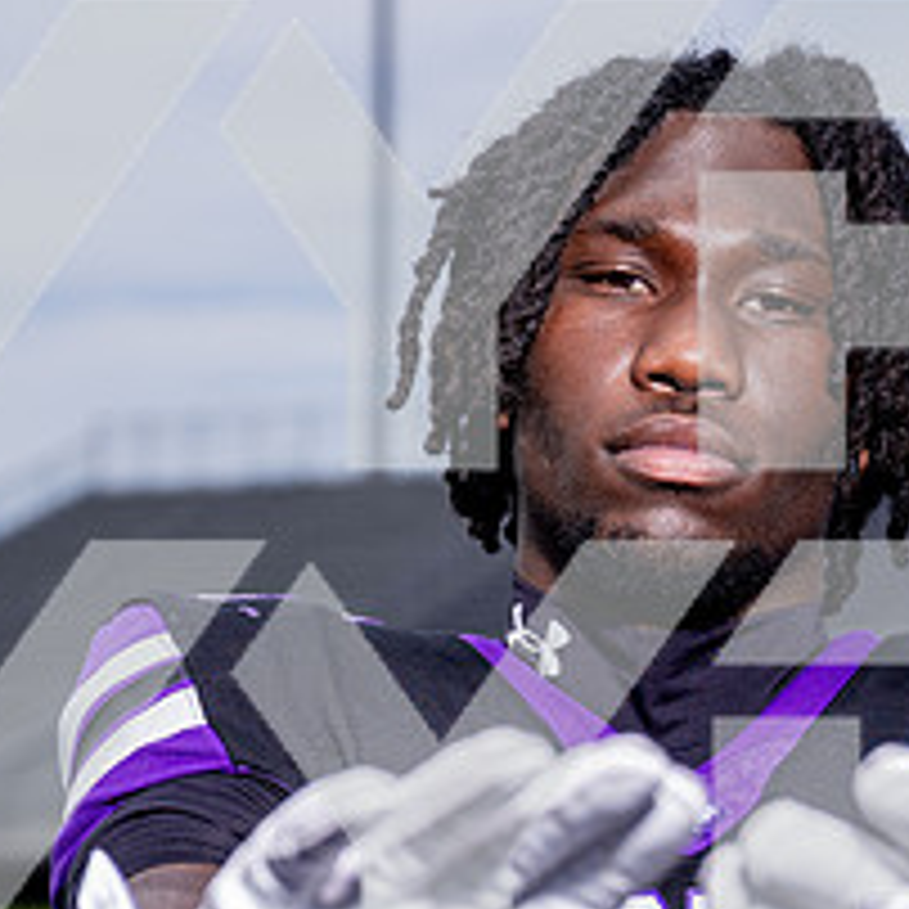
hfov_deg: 12.0
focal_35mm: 145
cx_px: 626
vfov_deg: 12.0
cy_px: 781
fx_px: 4308
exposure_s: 1/1250
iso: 100
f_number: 4
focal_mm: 59
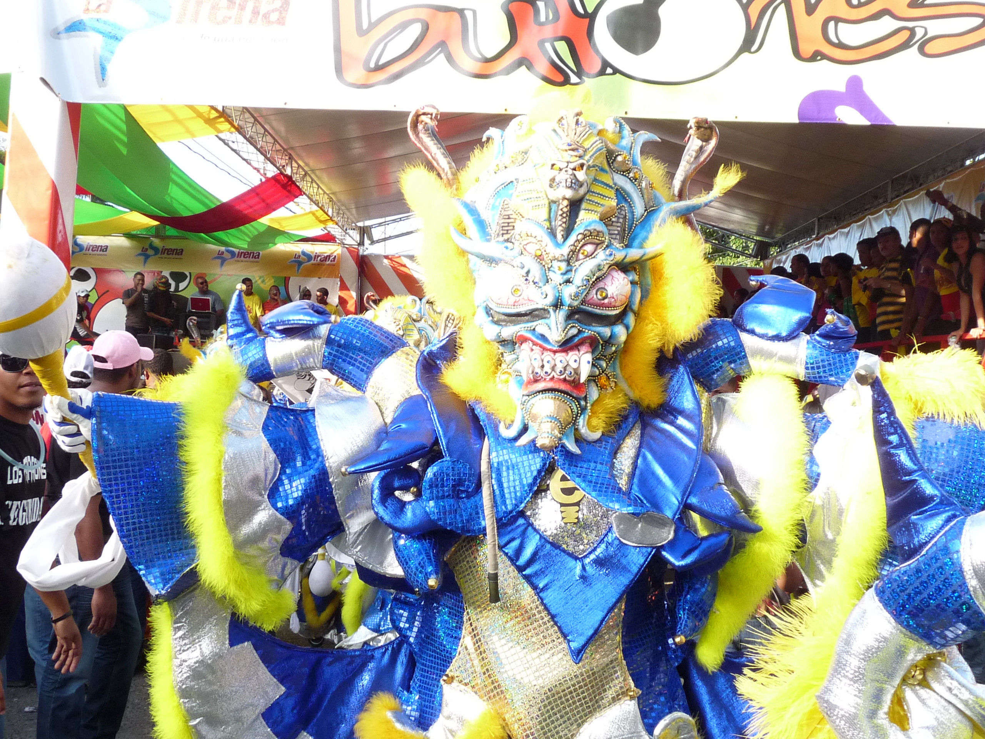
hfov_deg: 45.8
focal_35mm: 41
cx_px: 492
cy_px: 370
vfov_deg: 35.1
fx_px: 1167
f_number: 3.6
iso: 200
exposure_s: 1/250
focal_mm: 5
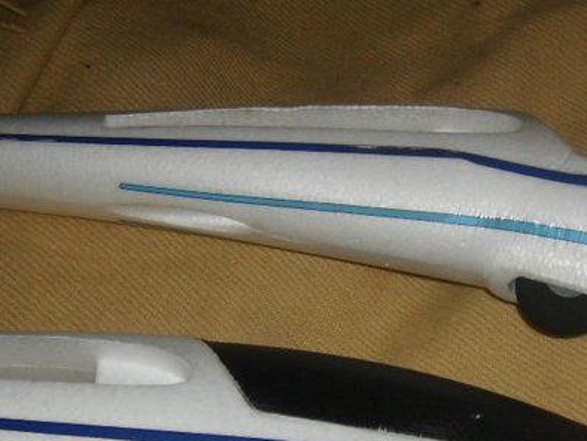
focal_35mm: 71
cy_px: 364
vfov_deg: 20.5
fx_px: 1205
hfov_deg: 26.5
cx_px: 521
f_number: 2.8
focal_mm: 5.8
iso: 100
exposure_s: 1/45
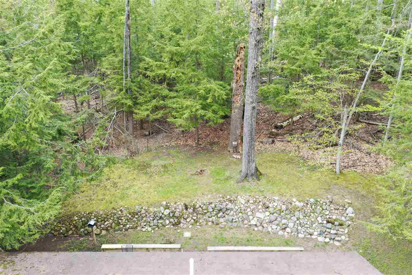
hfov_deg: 65.5
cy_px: 138
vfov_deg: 46.4
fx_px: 320
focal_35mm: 28
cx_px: 206
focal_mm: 10.26
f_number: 4.5
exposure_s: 1/80
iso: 100
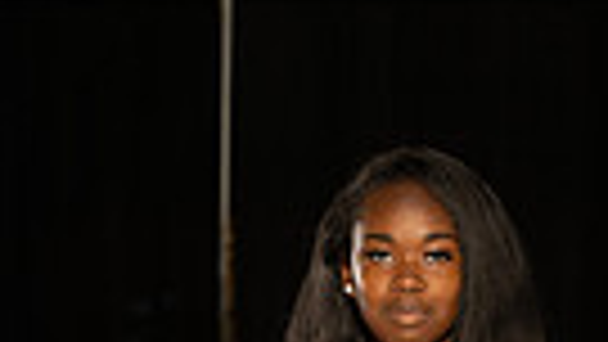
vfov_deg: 3.5
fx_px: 5515
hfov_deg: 6.3
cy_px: 999
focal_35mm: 342
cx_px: 455
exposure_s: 1/160
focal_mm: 98
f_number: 6.3
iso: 500
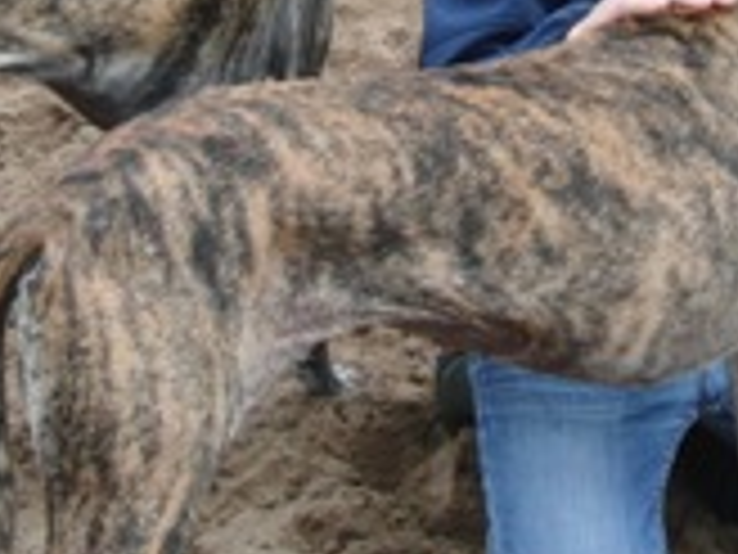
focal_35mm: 135
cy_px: -27
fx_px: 2878
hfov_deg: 14.6
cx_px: 477
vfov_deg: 10.9
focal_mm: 6.42
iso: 100
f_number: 3.6
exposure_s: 1/200
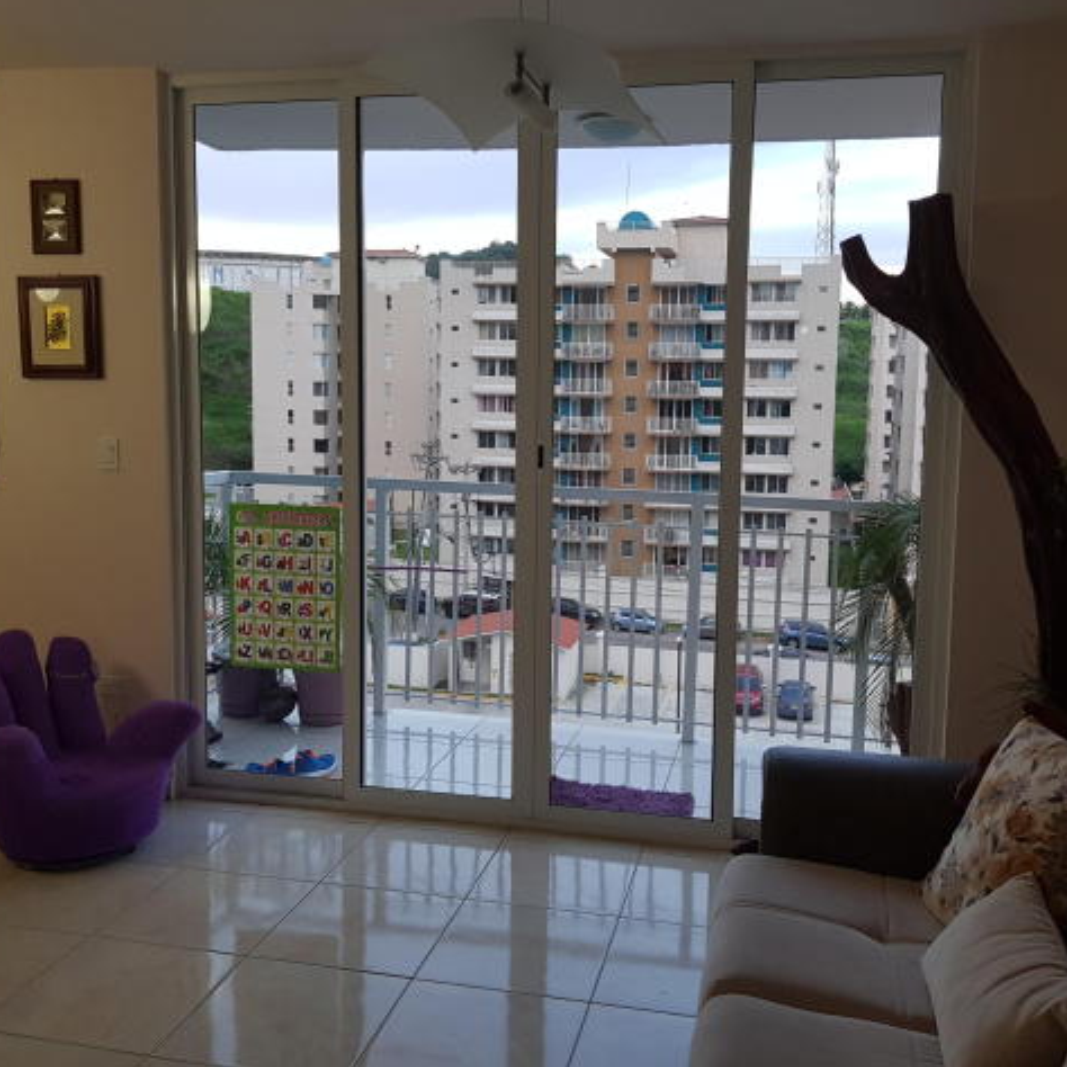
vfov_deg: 52.5
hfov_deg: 52.5
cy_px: 529
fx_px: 1081
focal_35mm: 31
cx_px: 583
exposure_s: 1/60
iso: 100
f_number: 1.7
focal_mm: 4.2
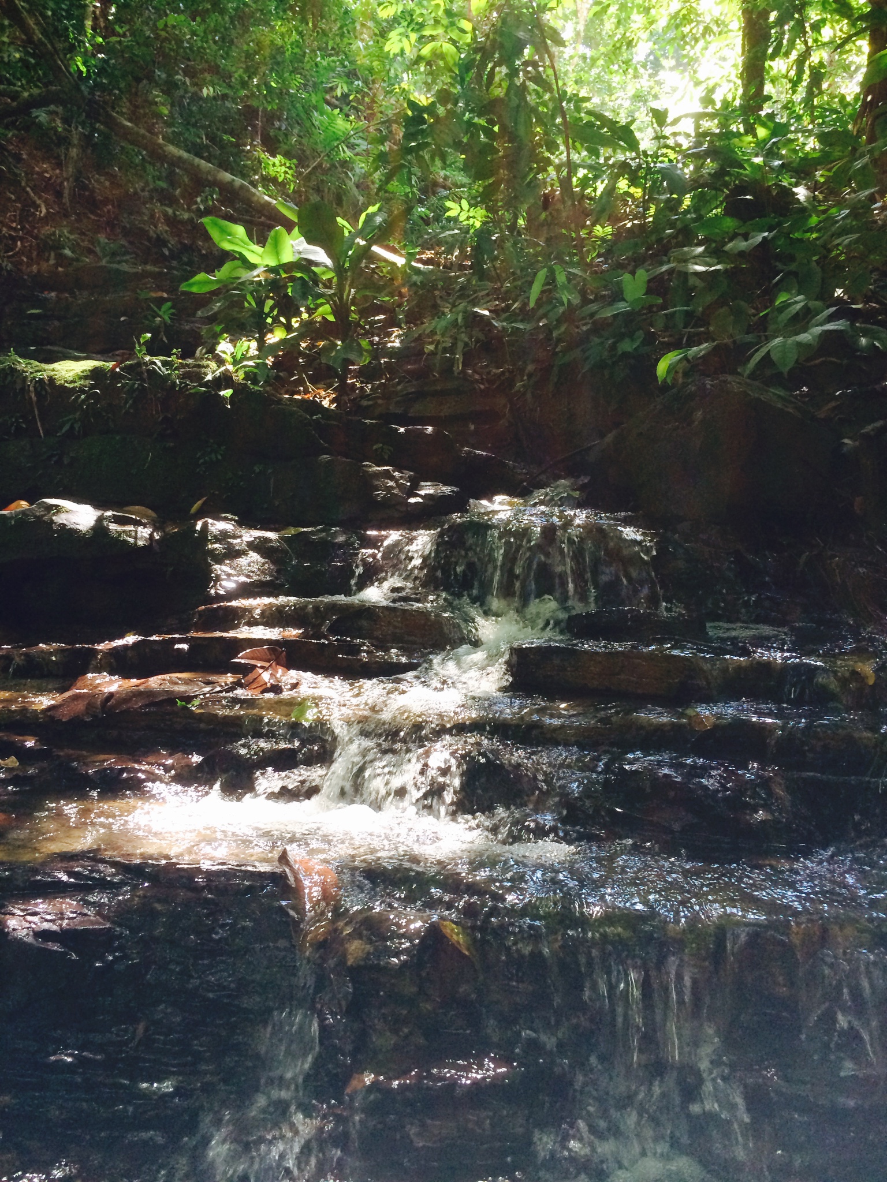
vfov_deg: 60.0
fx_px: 1025
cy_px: 591
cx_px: 444
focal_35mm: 30
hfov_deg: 46.8
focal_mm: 4.12
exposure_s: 1/30
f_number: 2.2
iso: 50
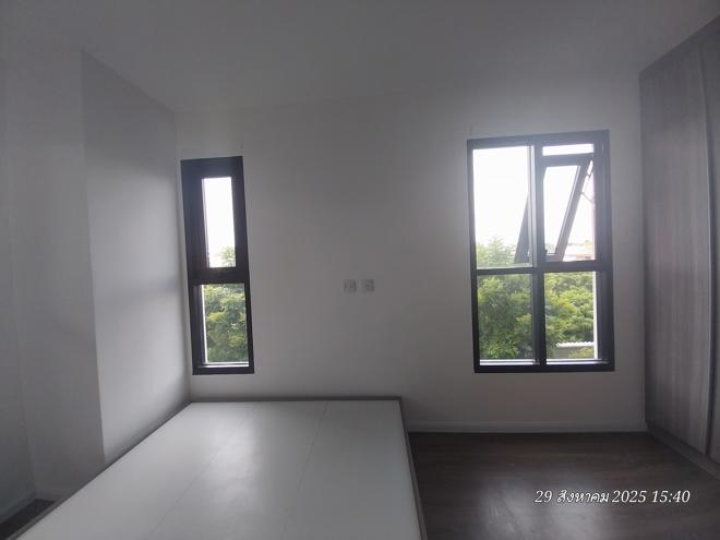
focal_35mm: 13
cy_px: 270
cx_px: 360
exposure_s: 1/128
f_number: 2.2
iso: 64
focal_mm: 1.3
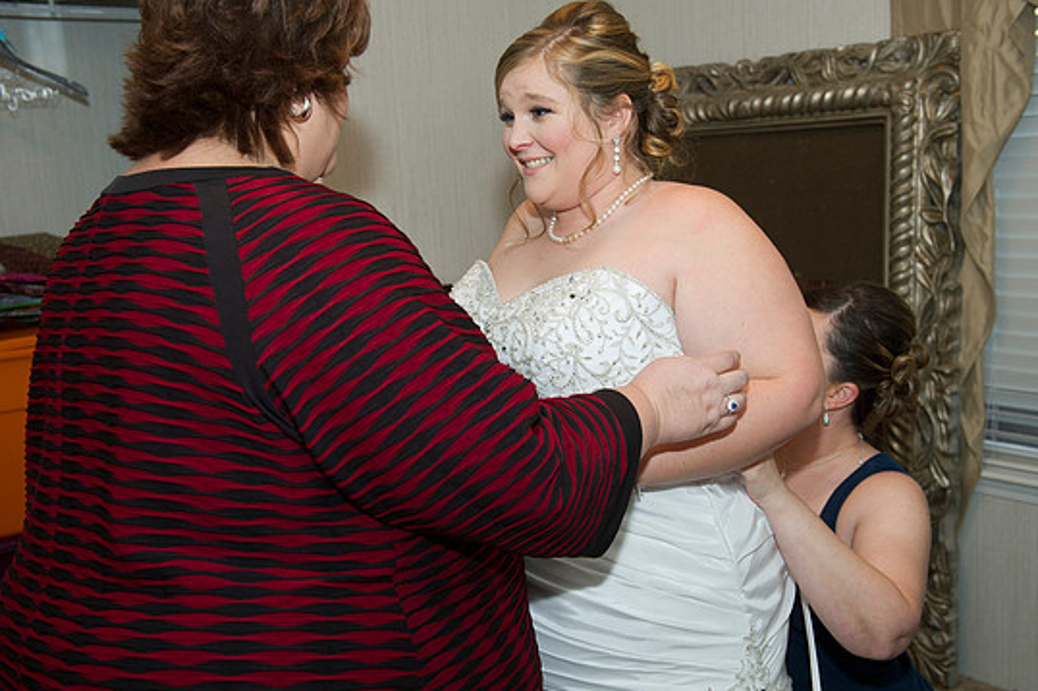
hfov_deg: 47.4
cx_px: 536
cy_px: 340
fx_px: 1181
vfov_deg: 32.6
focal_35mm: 41
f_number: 5
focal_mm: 38
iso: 640
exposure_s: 1/100
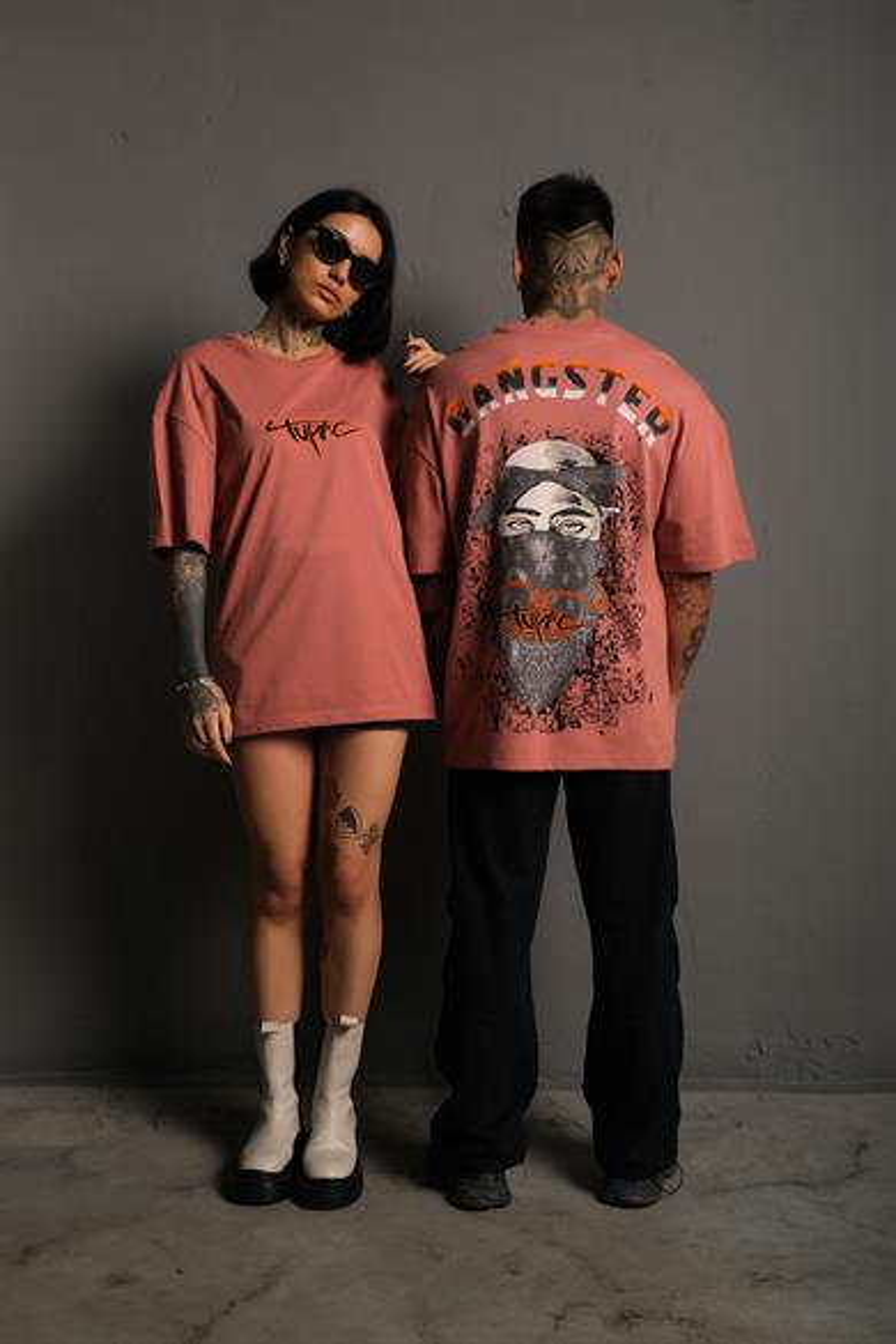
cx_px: 448
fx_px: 1307
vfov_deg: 54.4
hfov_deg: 37.9
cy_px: 672
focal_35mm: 35
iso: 160
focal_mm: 23.3
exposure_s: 1/160
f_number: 5
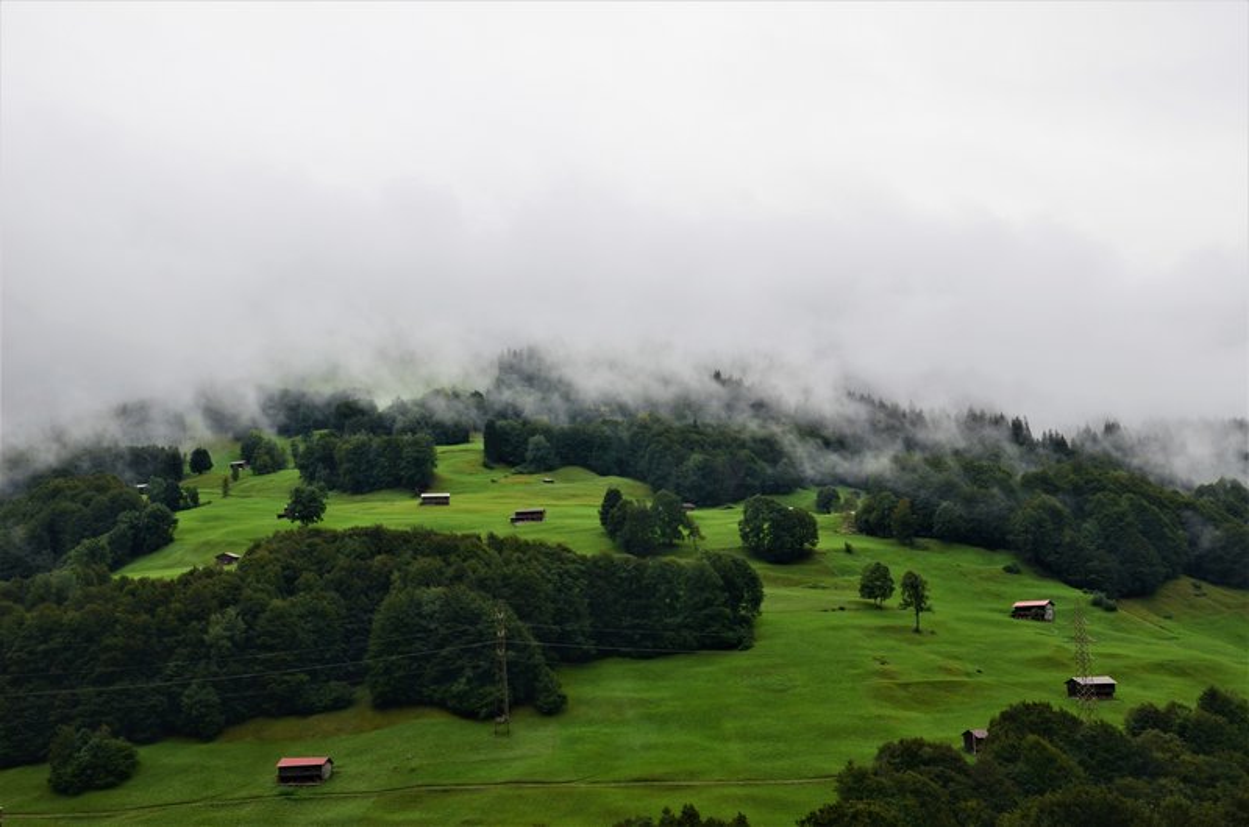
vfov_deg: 31.8
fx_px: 1454
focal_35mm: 42
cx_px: 624
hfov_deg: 46.5
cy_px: 414
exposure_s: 1/80
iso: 320
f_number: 8
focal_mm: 28
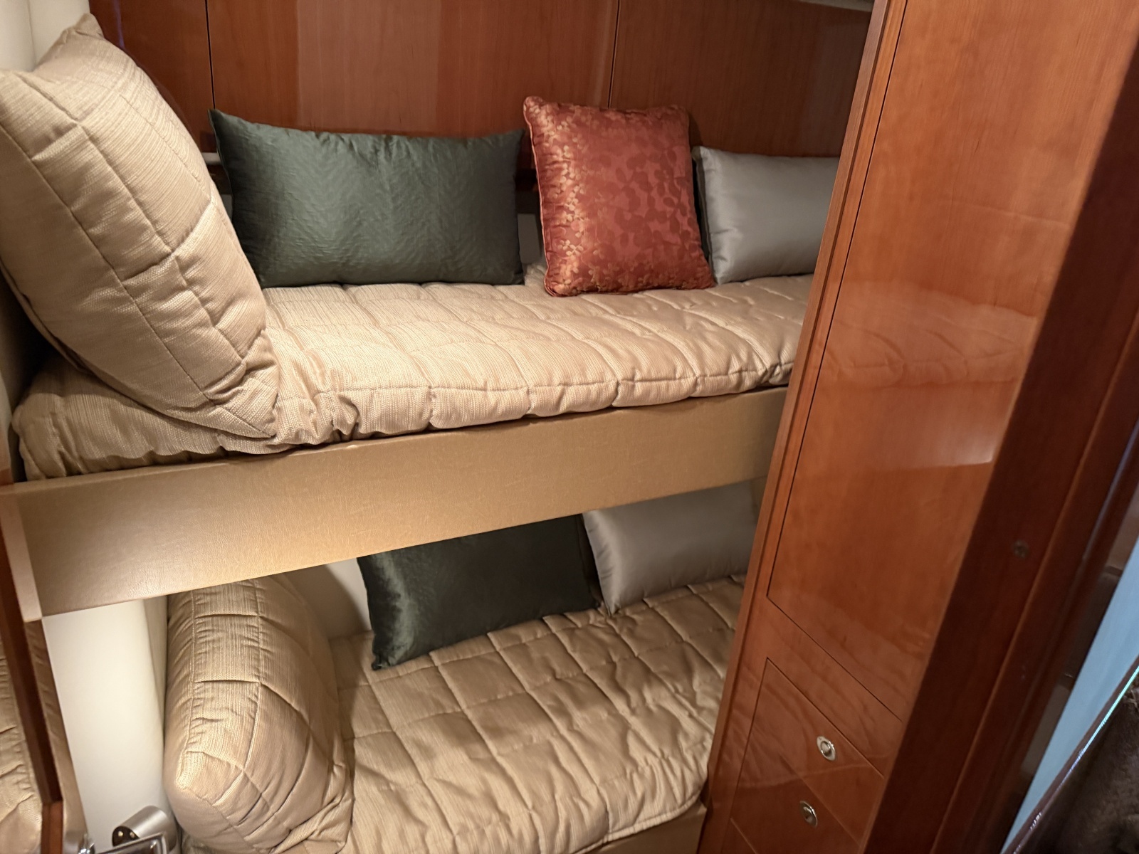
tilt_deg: -23.2
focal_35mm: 24
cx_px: 570
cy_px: 427
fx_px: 790
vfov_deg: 56.8
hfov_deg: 71.6
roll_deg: -4.9
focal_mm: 6.76
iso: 800
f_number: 1.78
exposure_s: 1/40
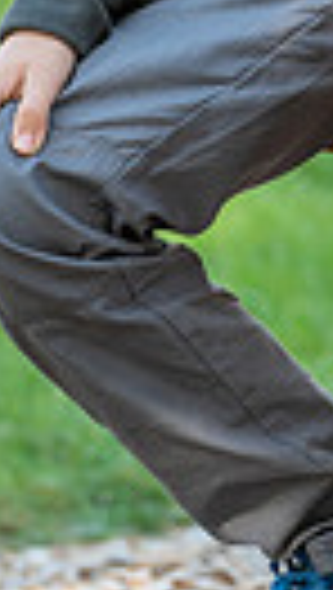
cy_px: -329
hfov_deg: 1.7
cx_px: 475
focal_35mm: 719
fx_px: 11250
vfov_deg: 3.0
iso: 100
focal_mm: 200
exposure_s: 1/125
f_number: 6.3
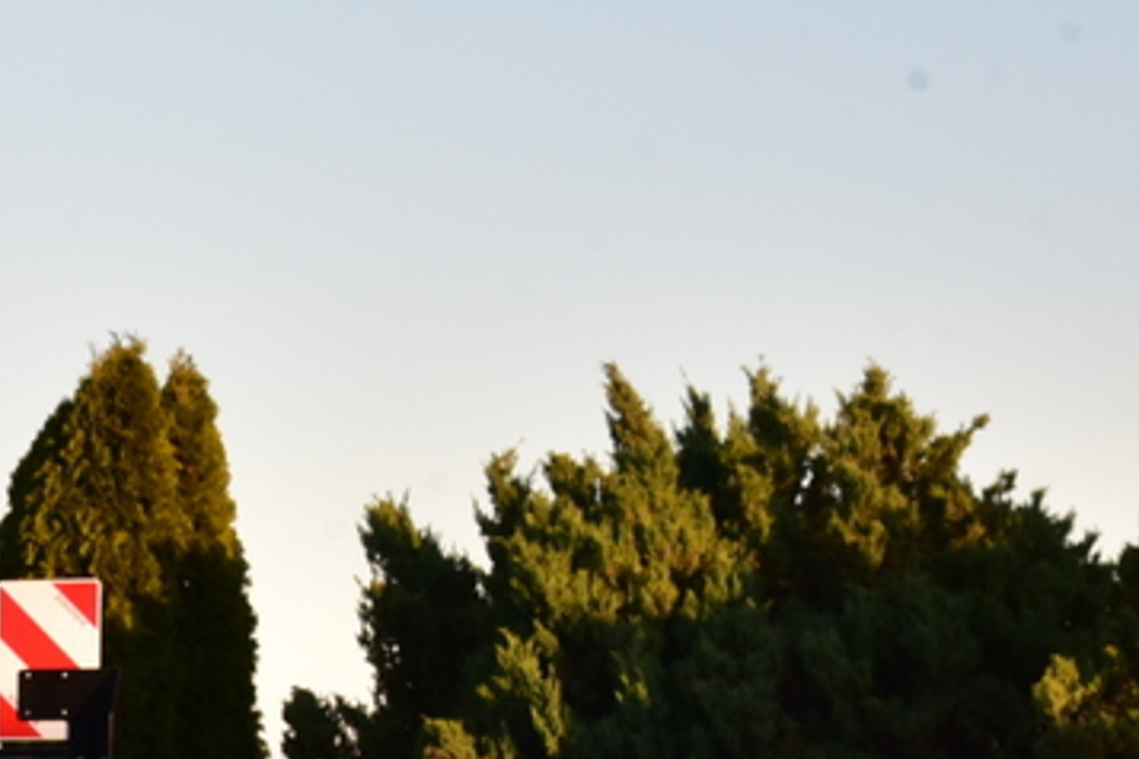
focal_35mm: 172
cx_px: -724
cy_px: 1151
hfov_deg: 11.3
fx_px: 5441
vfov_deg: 7.8
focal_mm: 48
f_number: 13
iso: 1250
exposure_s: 1/320
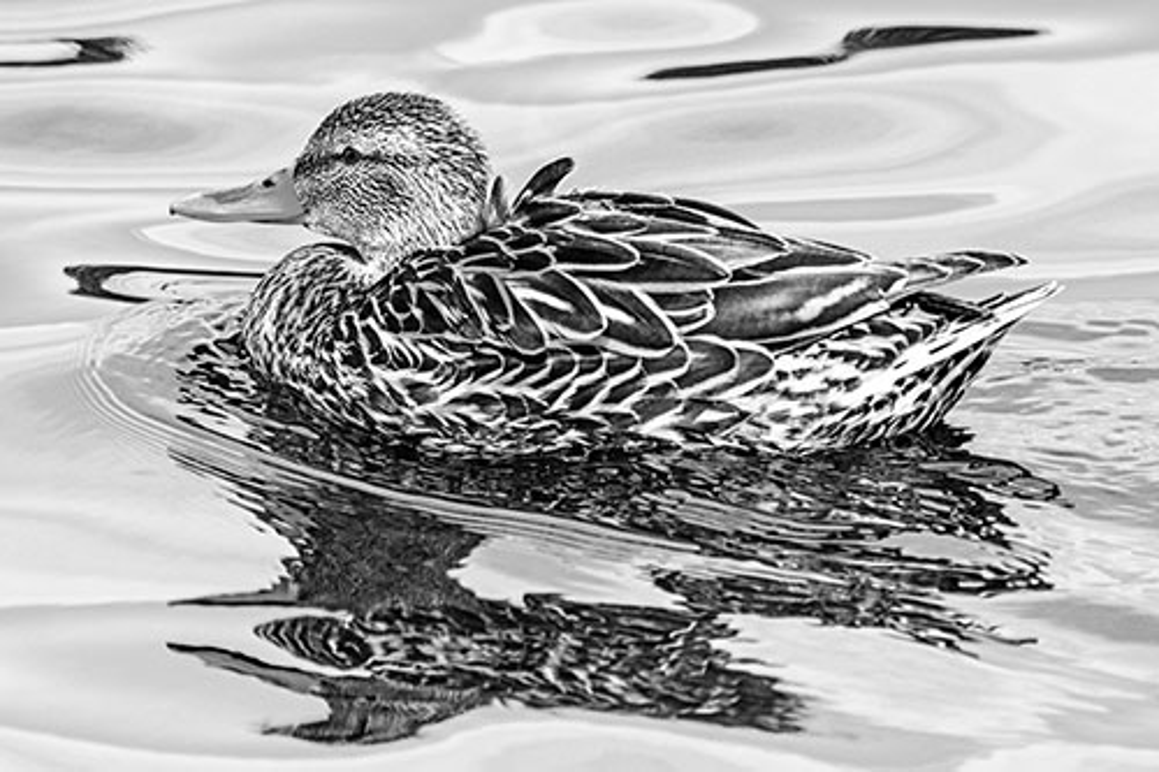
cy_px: 386
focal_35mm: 750
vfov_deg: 1.8
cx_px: 580
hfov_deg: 2.8
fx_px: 24137
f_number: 12
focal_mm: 750
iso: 3200
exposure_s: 1/3200
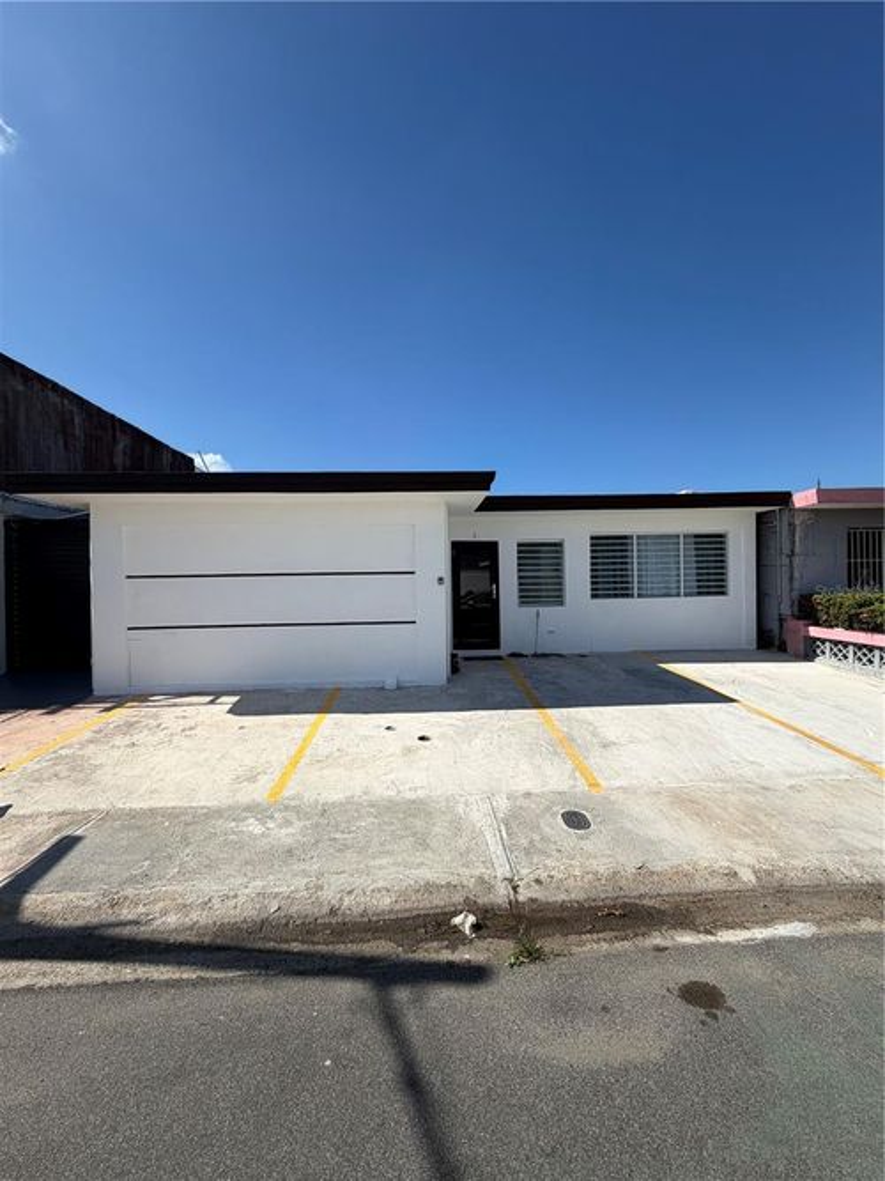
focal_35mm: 14
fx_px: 477
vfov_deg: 102.1
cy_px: 590
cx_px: 442
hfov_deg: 85.7
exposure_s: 1/1211
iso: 20
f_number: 2.2
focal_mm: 2.22
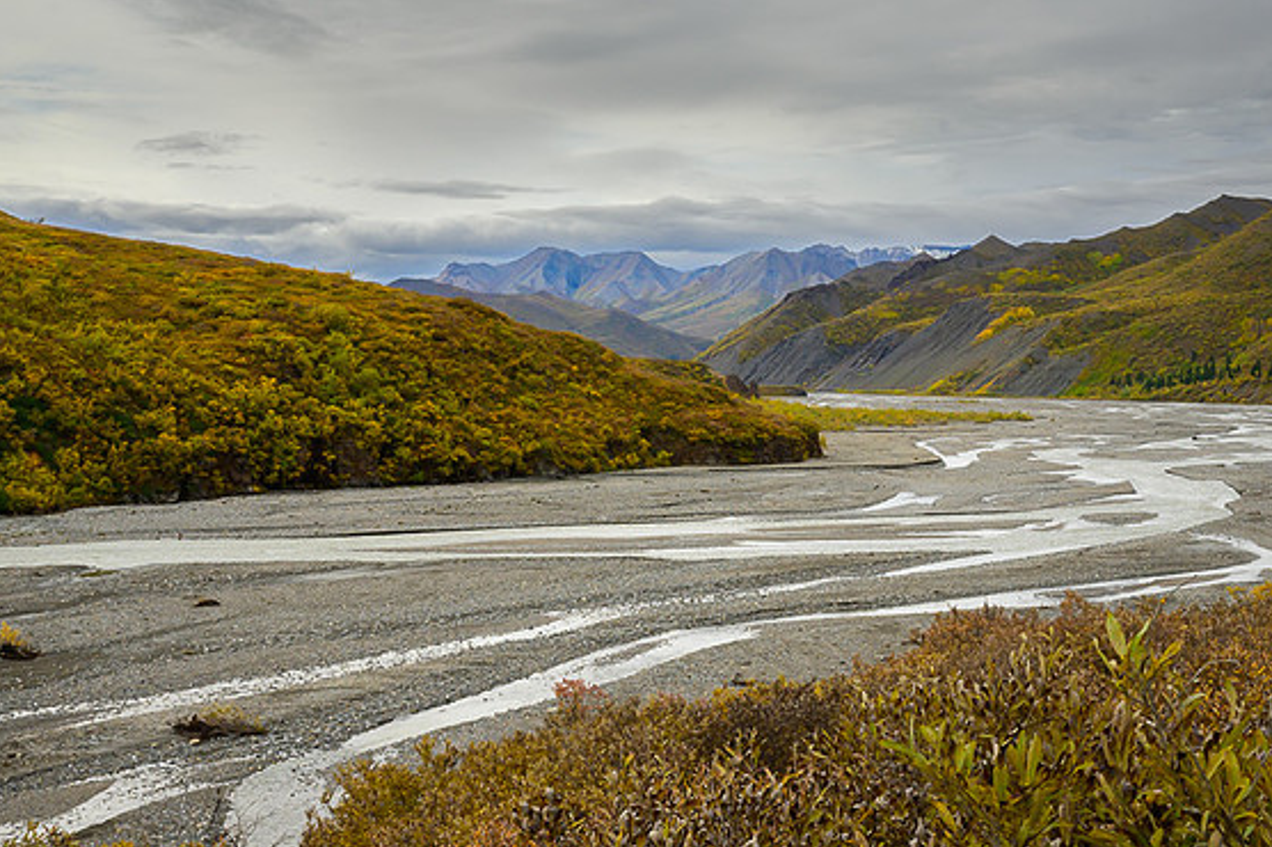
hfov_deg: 40.4
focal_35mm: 49
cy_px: 440
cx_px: 625
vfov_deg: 27.5
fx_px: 1730
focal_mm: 47
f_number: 22
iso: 500
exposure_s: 1/160
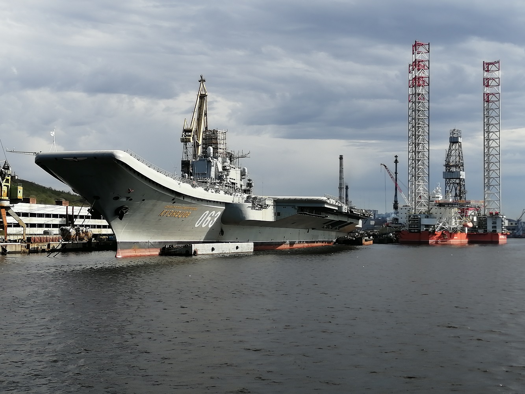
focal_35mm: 54
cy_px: 197
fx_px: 819
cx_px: 262
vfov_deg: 27.0
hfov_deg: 35.5
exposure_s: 1/1618
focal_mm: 3.96
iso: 50
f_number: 1.8
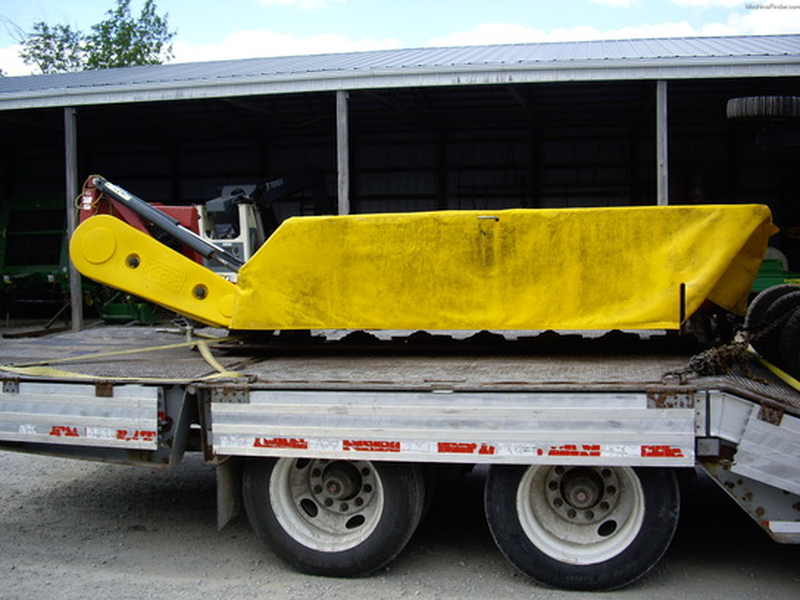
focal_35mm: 38
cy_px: 300
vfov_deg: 37.7
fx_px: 878
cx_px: 400
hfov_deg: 49.0
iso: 64
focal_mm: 7.9
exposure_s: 1/60
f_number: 8
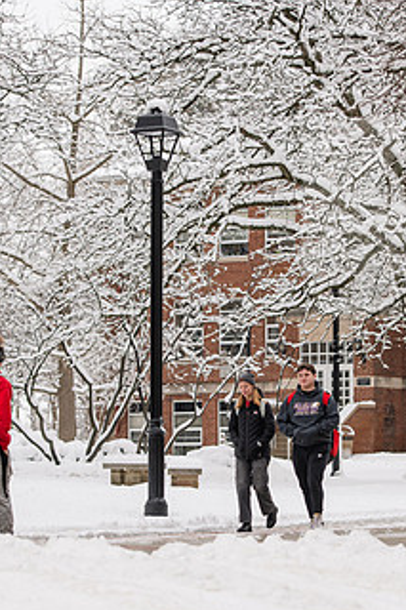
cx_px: 246
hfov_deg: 8.8
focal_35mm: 156
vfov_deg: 13.2
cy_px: 348
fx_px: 2642
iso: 100
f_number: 3.5
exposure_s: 1/320
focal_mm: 86
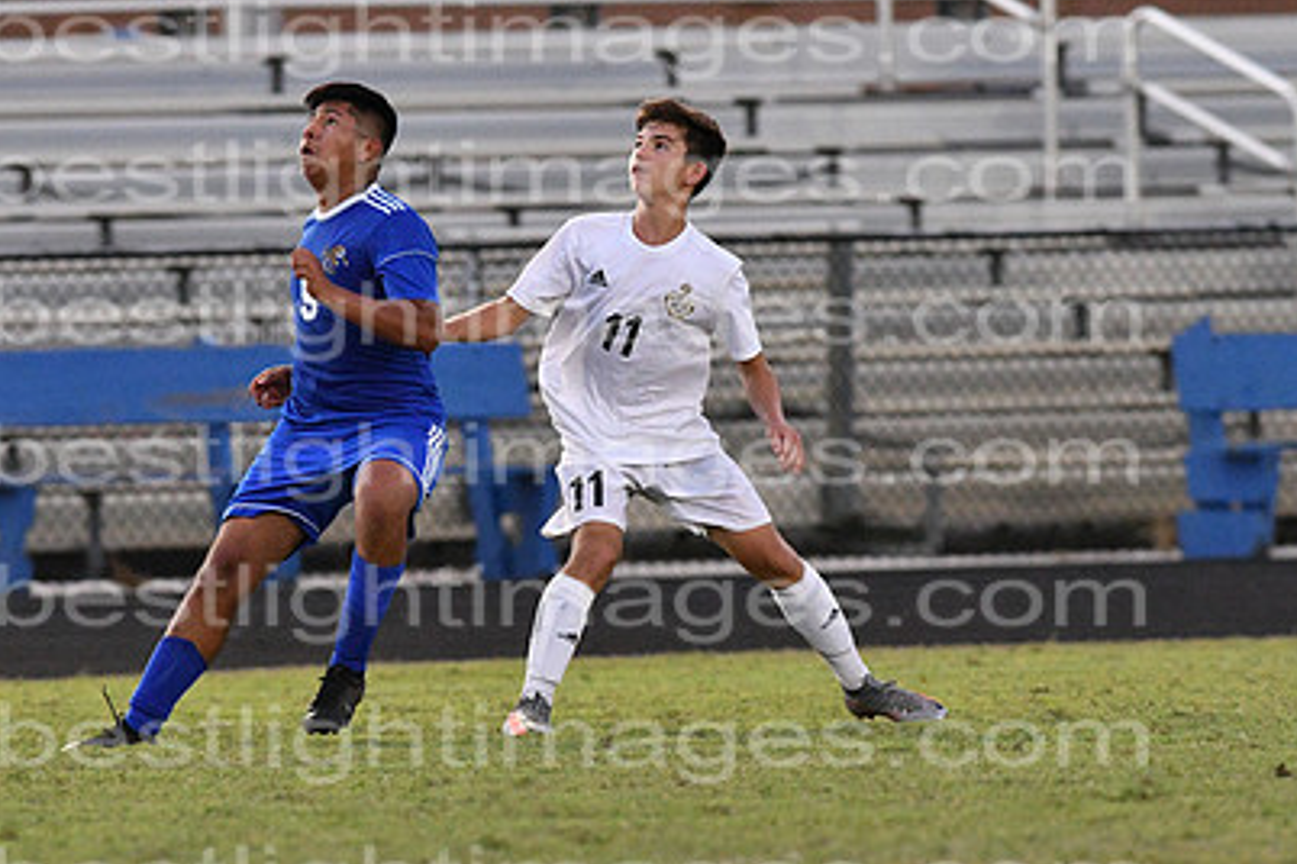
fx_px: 23416
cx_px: 416
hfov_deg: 3.2
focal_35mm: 650
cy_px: 392
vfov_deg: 2.1
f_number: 4
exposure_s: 1/800
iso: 6400
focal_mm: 300
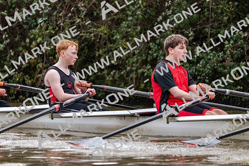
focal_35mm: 400
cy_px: 83
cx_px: 124
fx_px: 2767
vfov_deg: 3.4
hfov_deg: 5.2
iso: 4500
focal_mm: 400
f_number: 4.5
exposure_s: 1/1600
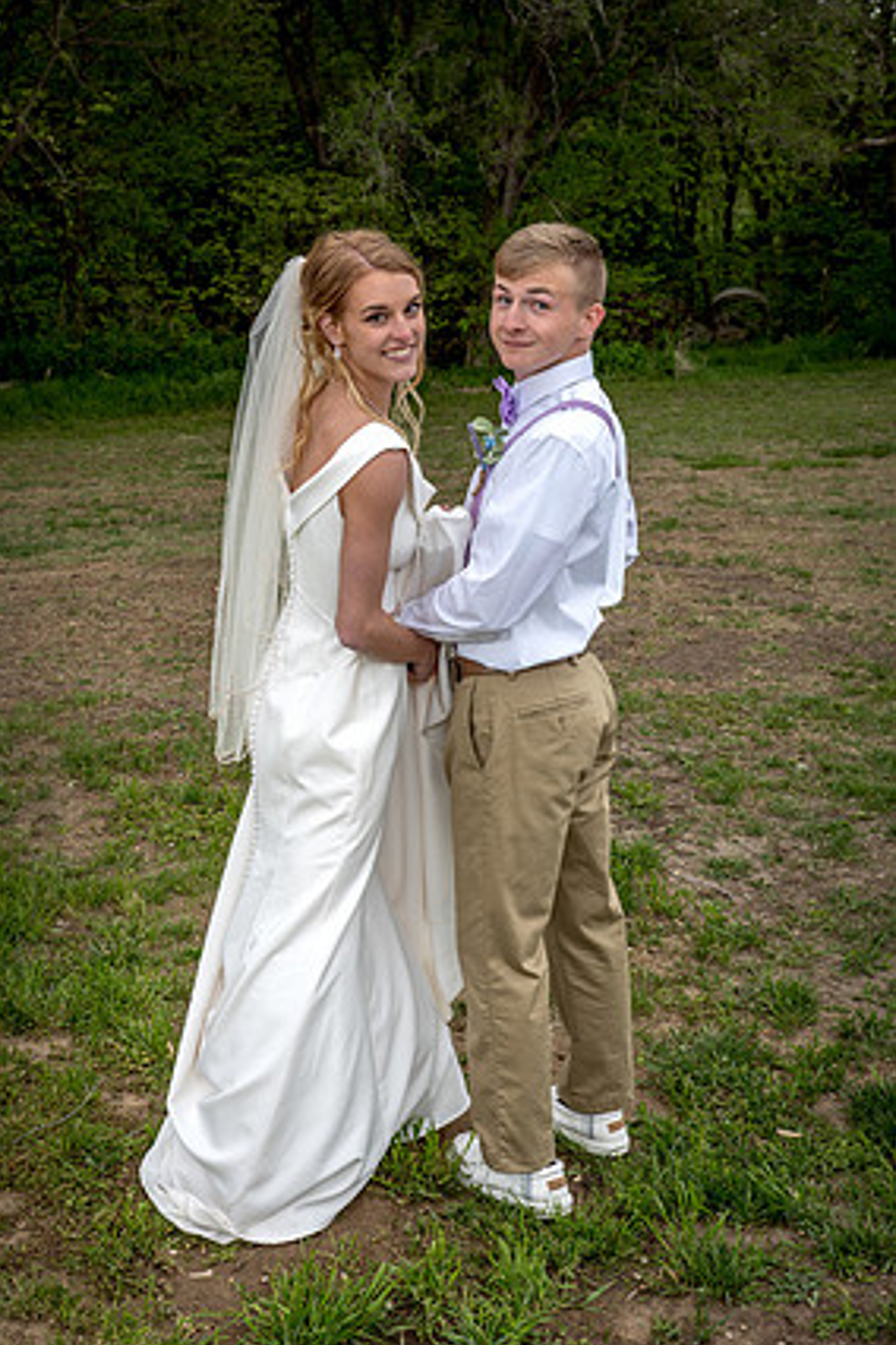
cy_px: 676
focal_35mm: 37
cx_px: 426
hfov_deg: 35.9
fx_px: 1381
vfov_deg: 51.9
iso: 100
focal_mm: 35
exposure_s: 1/80
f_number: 6.3
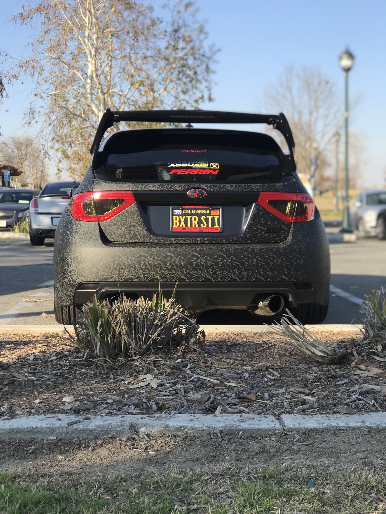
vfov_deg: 33.8
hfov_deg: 25.7
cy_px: 257
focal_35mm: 57
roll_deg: -0.1
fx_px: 847
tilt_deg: -3.1
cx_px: 193
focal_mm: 6.6
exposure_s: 1/429
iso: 20
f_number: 2.8
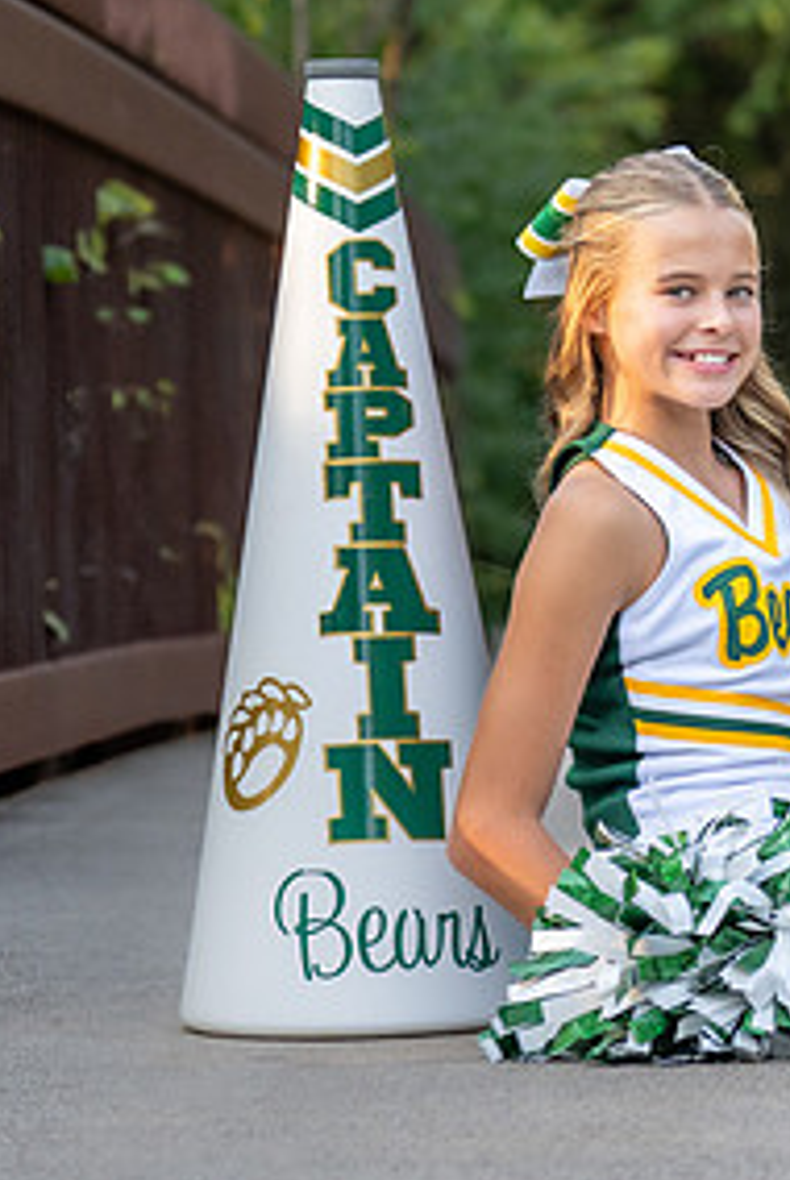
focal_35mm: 218
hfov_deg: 6.3
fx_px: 7158
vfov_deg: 9.4
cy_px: 611
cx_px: 773
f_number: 2.8
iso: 800
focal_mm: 70
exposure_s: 1/1250
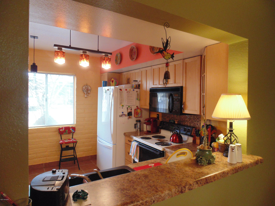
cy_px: 103
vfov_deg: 61.1
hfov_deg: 76.4
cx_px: 138
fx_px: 175
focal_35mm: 22
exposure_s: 1/30
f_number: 3.1
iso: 250
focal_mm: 4
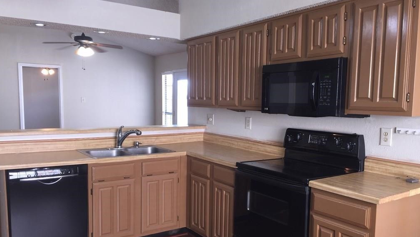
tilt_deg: -6.0
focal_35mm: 32
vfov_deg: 36.5
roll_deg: -1.4
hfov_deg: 61.0
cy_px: 146
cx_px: 210
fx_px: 356
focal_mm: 4.15
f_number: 2.2
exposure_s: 1/30
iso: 32
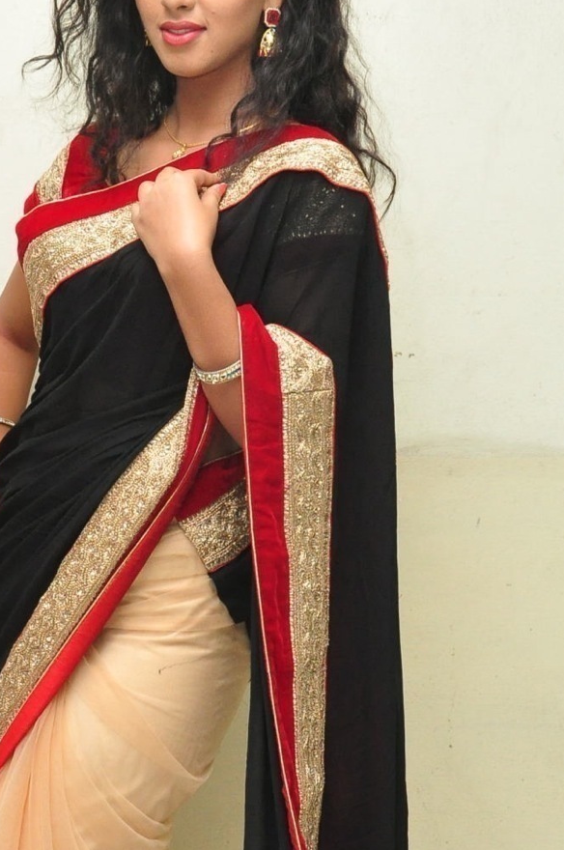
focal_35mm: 77
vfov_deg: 26.0
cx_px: 169
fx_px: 1816
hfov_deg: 17.6
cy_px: 629
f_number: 7.1
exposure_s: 1/125
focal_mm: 25
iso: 1600
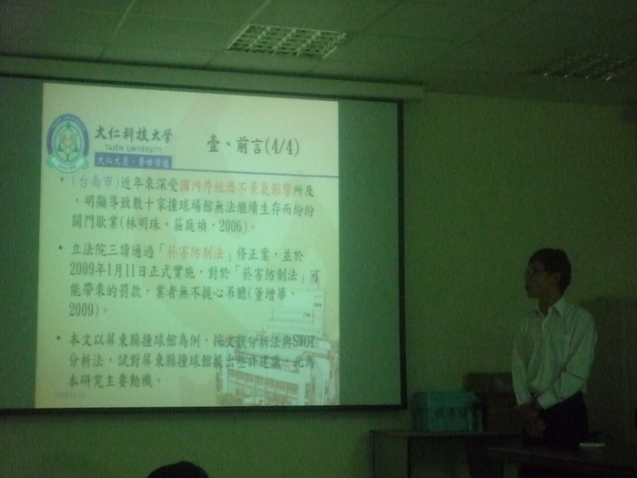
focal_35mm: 70
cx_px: 318
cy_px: 239
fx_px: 1288
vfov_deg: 21.0
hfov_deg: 27.8
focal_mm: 12.2
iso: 1600
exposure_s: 1/100
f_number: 4.9
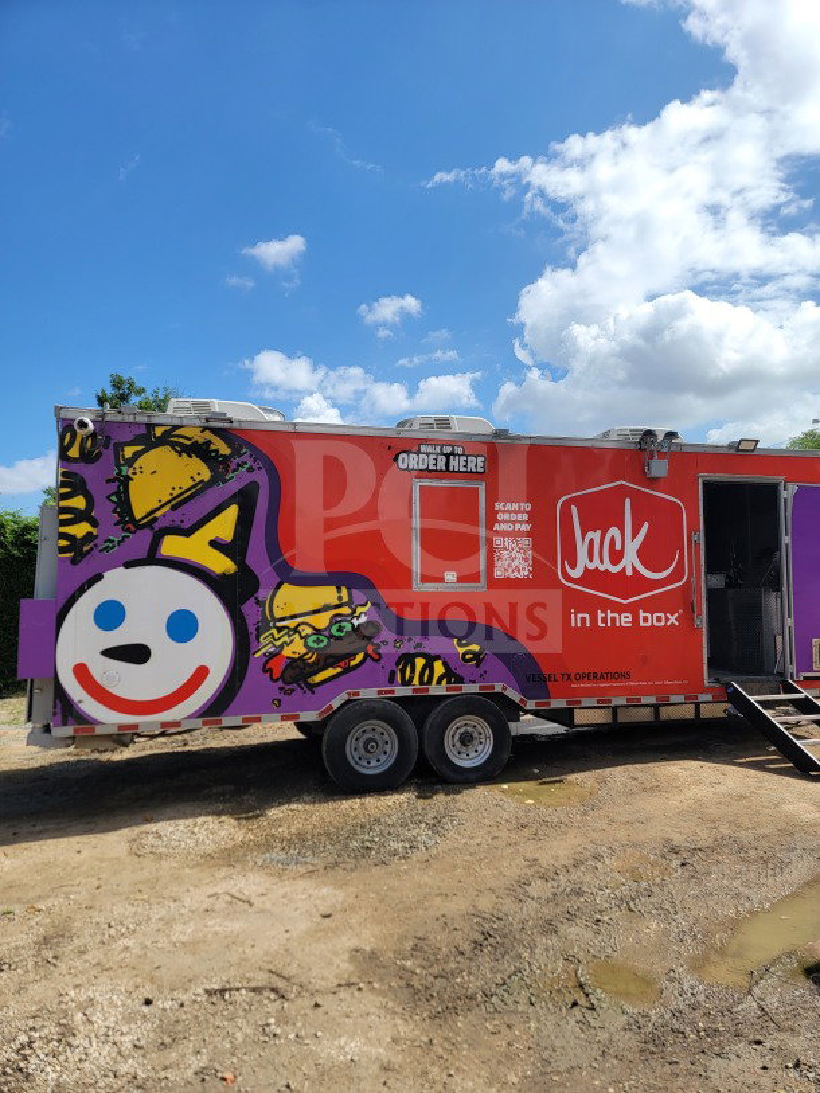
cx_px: 410
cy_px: 546
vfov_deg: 71.6
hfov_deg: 56.8
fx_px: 758
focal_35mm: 24
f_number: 1.8
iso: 16
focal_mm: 6.7
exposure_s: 1/1163
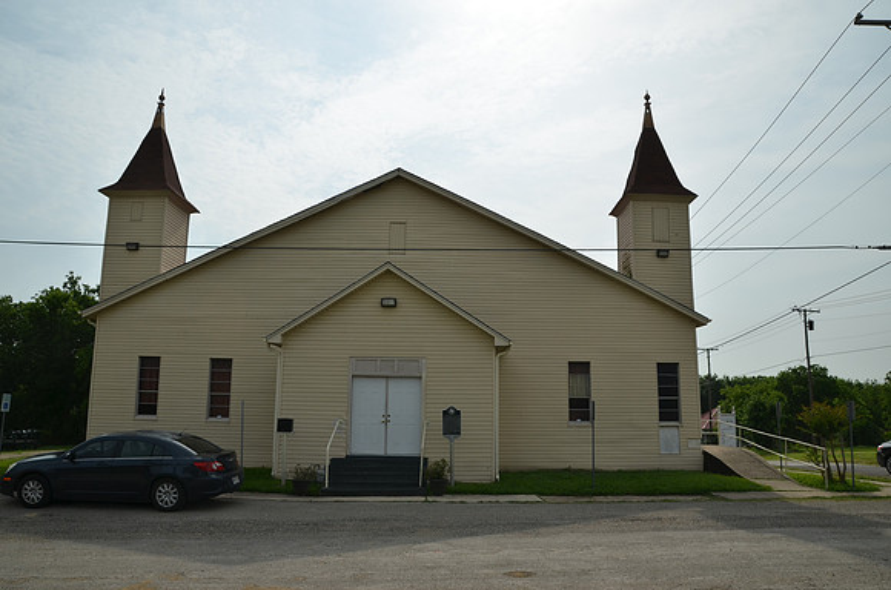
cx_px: 446
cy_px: 295
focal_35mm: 26
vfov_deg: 50.2
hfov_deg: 70.6
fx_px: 630
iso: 160
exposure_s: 1/250
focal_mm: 17
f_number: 8
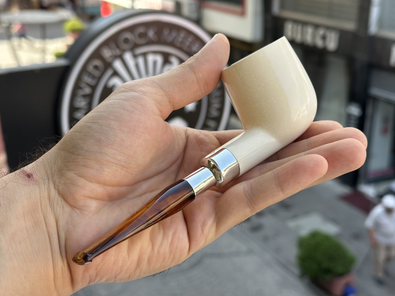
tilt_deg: -21.3
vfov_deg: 30.3
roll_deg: +0.4
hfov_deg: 39.7
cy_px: 148
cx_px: 198
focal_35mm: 48
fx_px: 548
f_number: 1.78
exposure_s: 1/501
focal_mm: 6.86
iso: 64
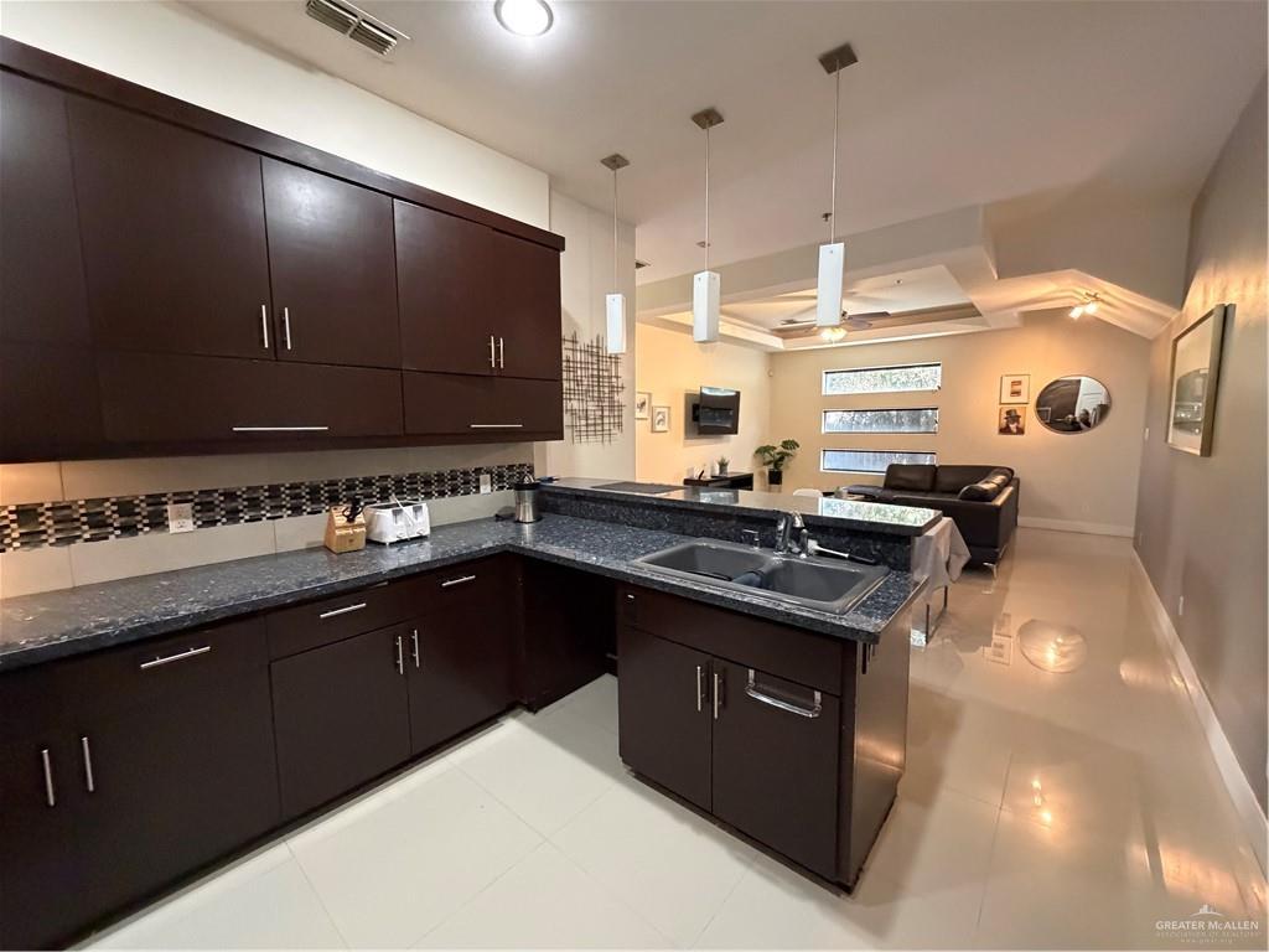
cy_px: 476
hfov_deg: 102.1
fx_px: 513
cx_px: 634
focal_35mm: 14
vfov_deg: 85.7
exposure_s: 1/60
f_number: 2.2
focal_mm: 2.22
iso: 1000
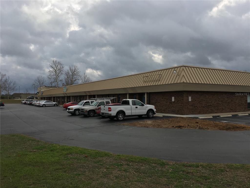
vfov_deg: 48.2
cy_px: 94
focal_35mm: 29
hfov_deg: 61.7
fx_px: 209
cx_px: 125
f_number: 2.2
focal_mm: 4.15
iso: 25
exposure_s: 1/1399
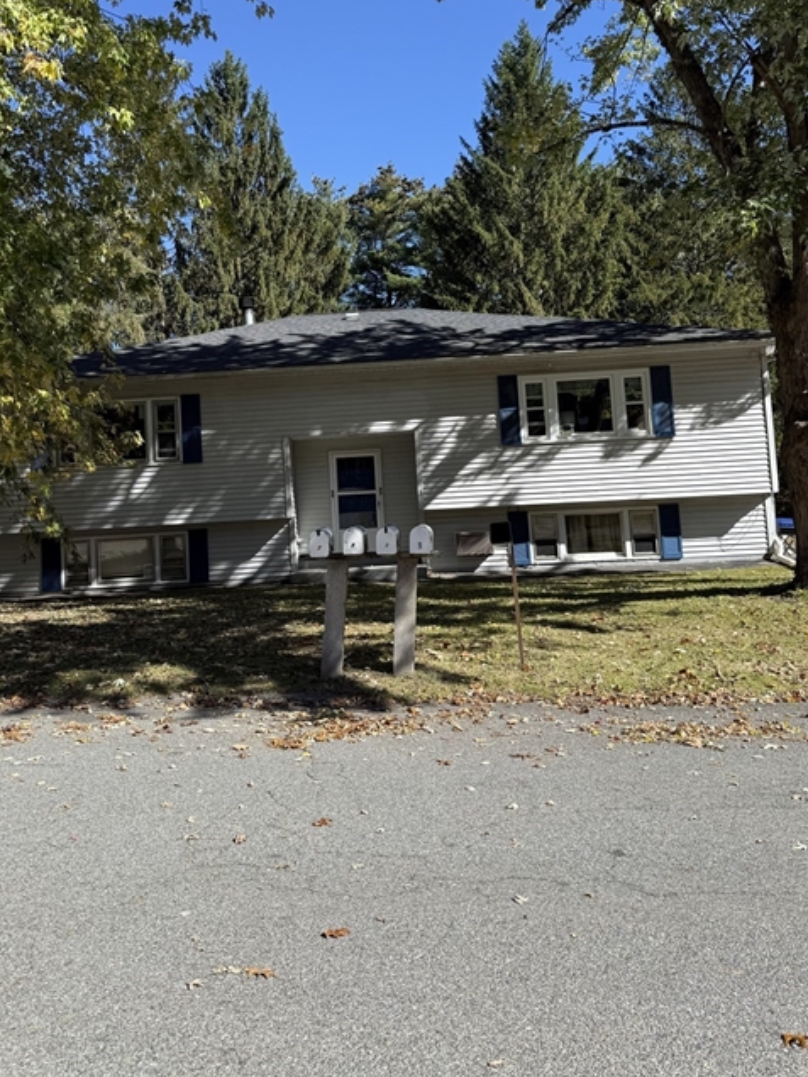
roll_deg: +3.0
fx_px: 903
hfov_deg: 48.2
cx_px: 366
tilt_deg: +5.8
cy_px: 434
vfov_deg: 61.2
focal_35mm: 29
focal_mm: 6.76
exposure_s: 1/2299
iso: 80
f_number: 1.78
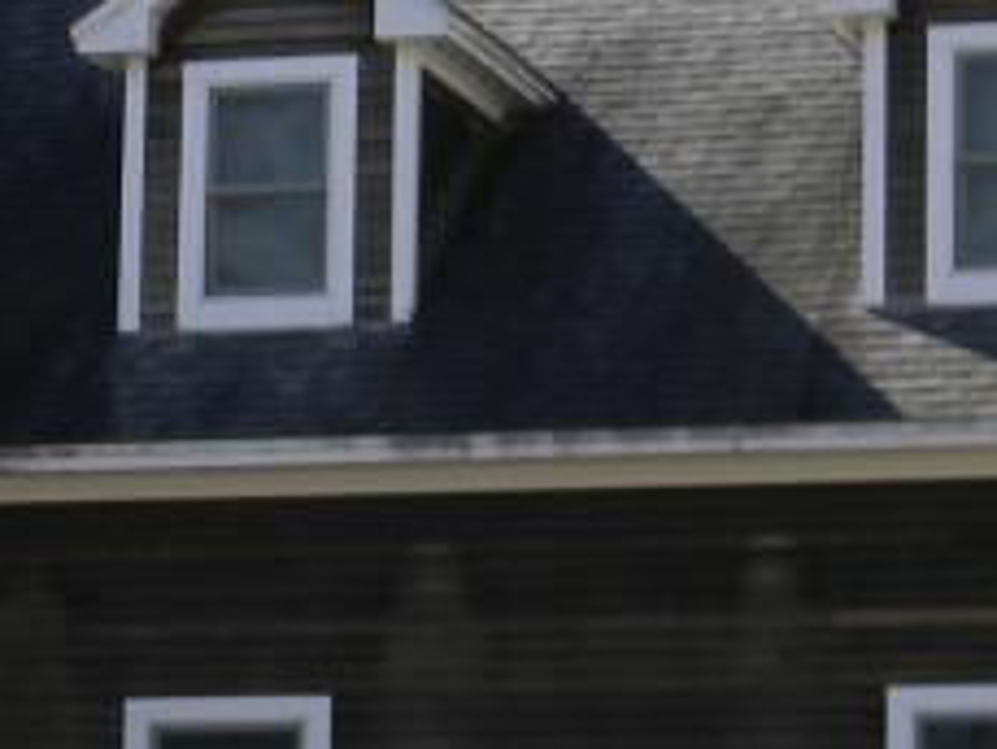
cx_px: -422
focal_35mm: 250
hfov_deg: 7.8
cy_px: 209
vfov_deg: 5.9
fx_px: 7204
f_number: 4.1
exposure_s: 1/322
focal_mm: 10.1
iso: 80
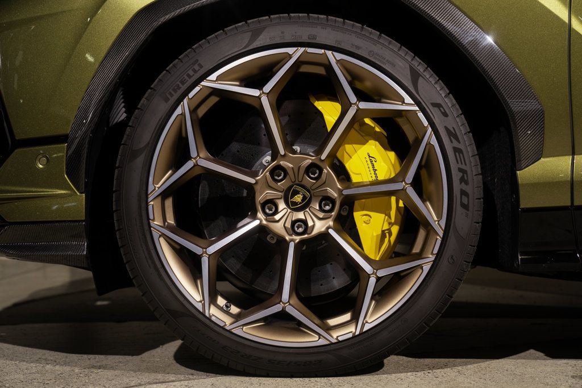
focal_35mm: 64
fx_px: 1034
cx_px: 291
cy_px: 194
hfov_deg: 31.4
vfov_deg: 21.3
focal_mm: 63
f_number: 4.5
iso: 160
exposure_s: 1/125
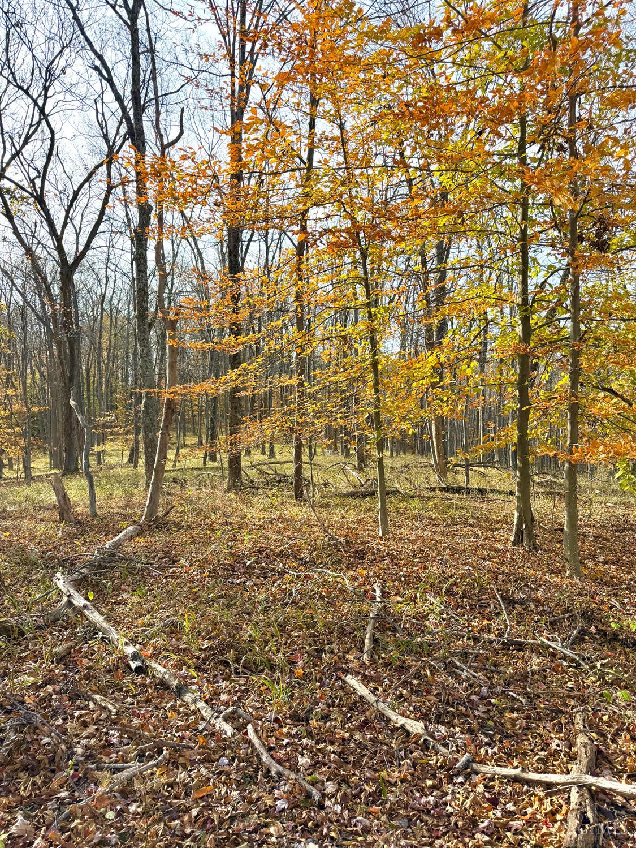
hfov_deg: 56.8
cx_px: 318
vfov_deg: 71.6
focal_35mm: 24
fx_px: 588
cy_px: 424
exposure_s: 1/1385
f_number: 1.78
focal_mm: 6.76
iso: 100
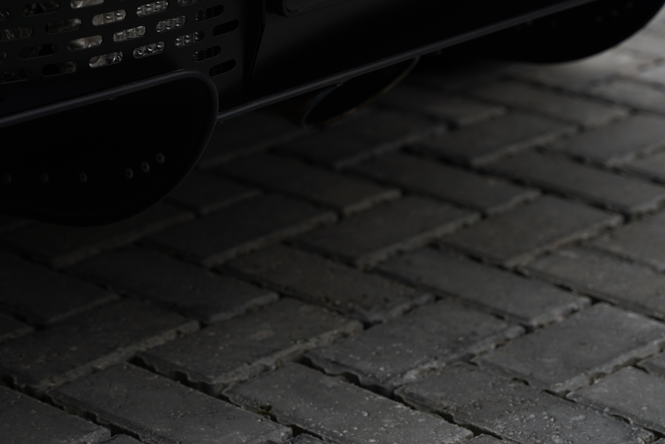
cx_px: 200
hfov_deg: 16.0
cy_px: -15
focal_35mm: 128
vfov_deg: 10.6
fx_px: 2364
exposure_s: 1/400
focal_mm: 57.9
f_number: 2.8
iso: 100
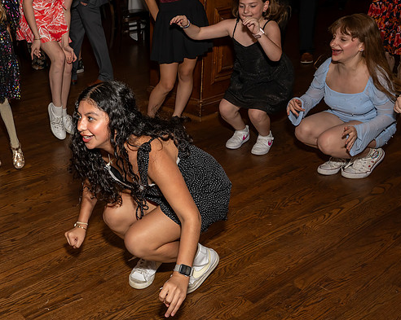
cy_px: 166
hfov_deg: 42.4
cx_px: 68
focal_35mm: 41
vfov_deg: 36.5
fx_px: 486
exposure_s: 1/250
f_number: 8
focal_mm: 24
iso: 500
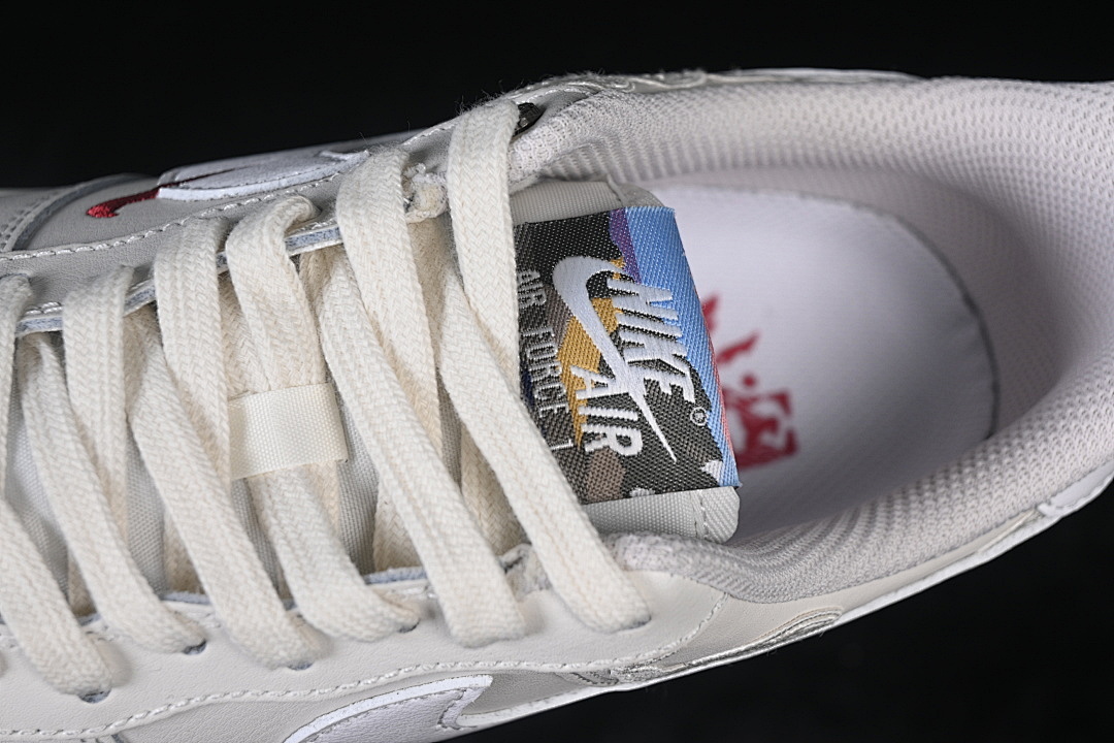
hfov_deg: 27.0
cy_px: 372
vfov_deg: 18.2
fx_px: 2321
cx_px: 557
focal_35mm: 75
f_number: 7.1
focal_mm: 50
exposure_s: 1/80
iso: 160
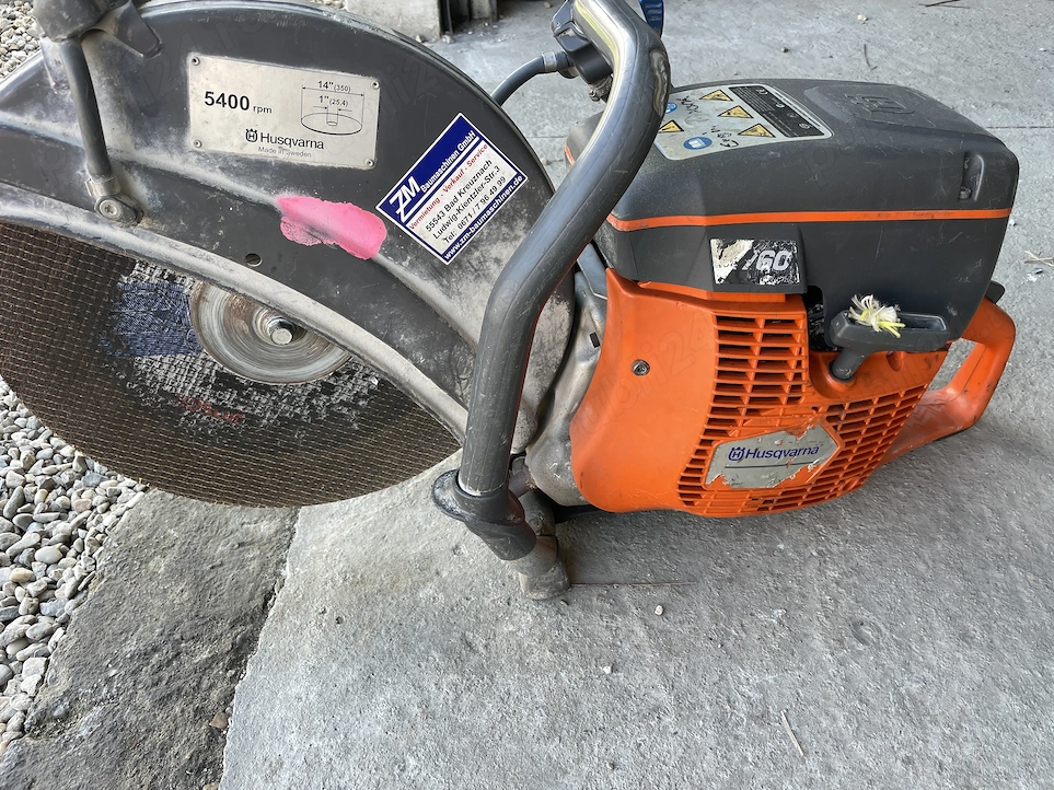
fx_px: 822
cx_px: 533
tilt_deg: -39.2
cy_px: 385
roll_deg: +2.1
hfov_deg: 65.3
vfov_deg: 51.3
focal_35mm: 27
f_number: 1.6
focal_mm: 4.2
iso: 50
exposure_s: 1/121
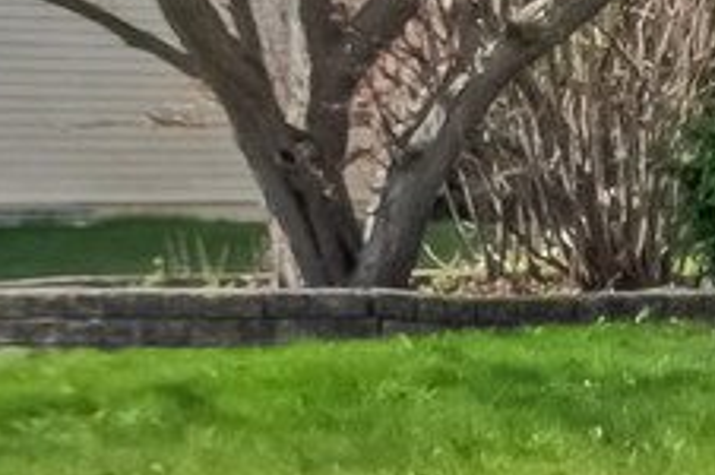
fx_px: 3134
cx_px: 2042
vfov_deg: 8.7
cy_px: 139
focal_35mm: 158
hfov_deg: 10.1
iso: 400
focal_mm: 15
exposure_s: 1/1250
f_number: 8
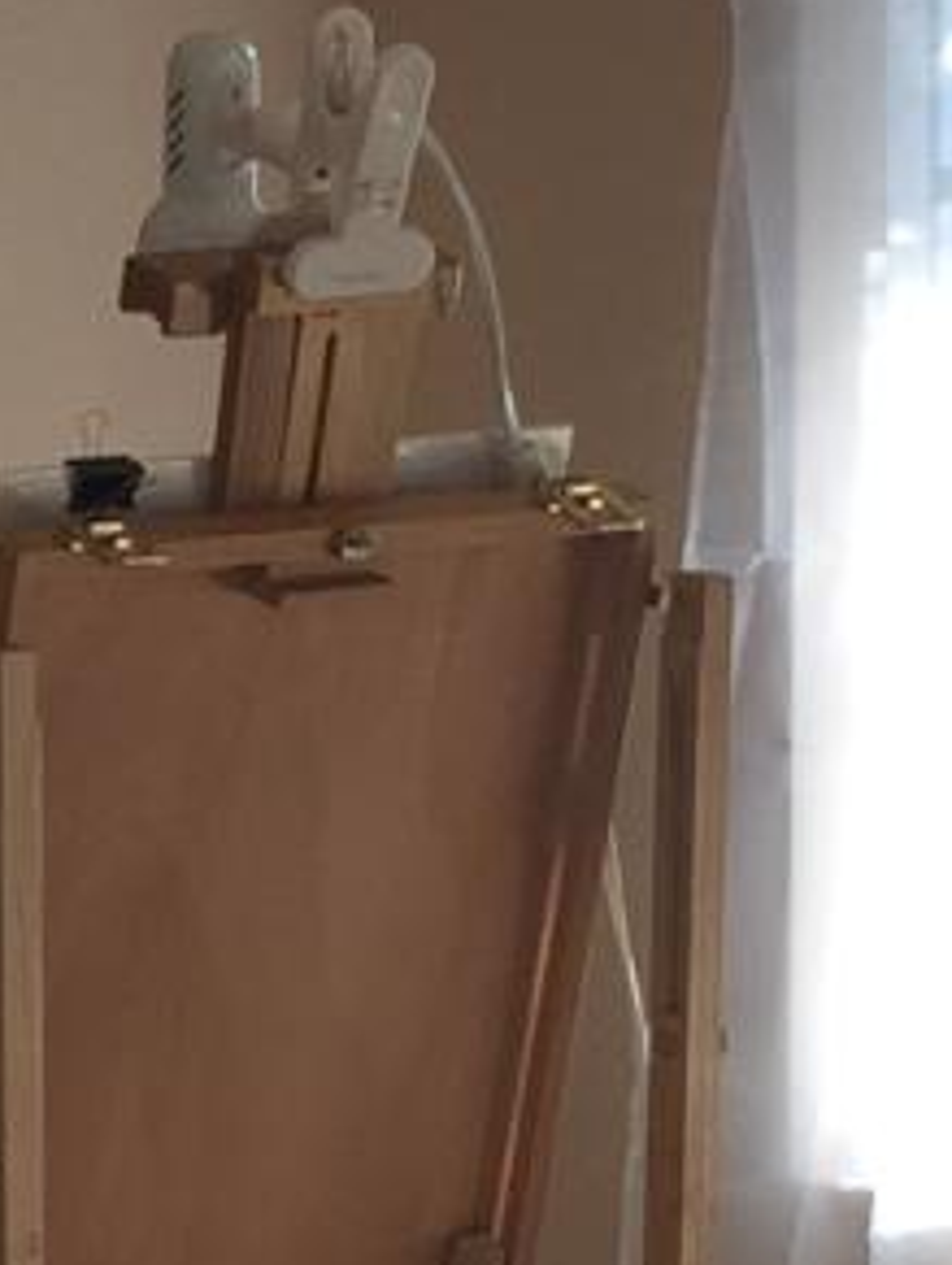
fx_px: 7281
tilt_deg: -5.2
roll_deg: +0.6
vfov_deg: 9.9
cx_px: 43
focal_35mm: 199
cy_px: 1052
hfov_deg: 7.5
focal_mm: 4.15
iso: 32
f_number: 2.2
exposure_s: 1/60
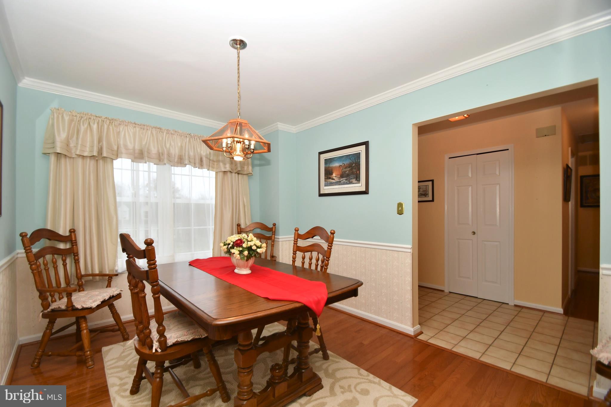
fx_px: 255
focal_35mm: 15
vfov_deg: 77.3
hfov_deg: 100.4
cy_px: 204
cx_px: 306
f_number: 3.5
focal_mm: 10
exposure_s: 1/160
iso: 400
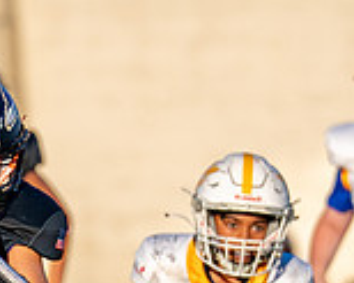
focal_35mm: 1061
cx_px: -15
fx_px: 11109
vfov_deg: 1.5
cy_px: 424
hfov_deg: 1.8
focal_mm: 200
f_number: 2.8
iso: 160
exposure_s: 1/2500
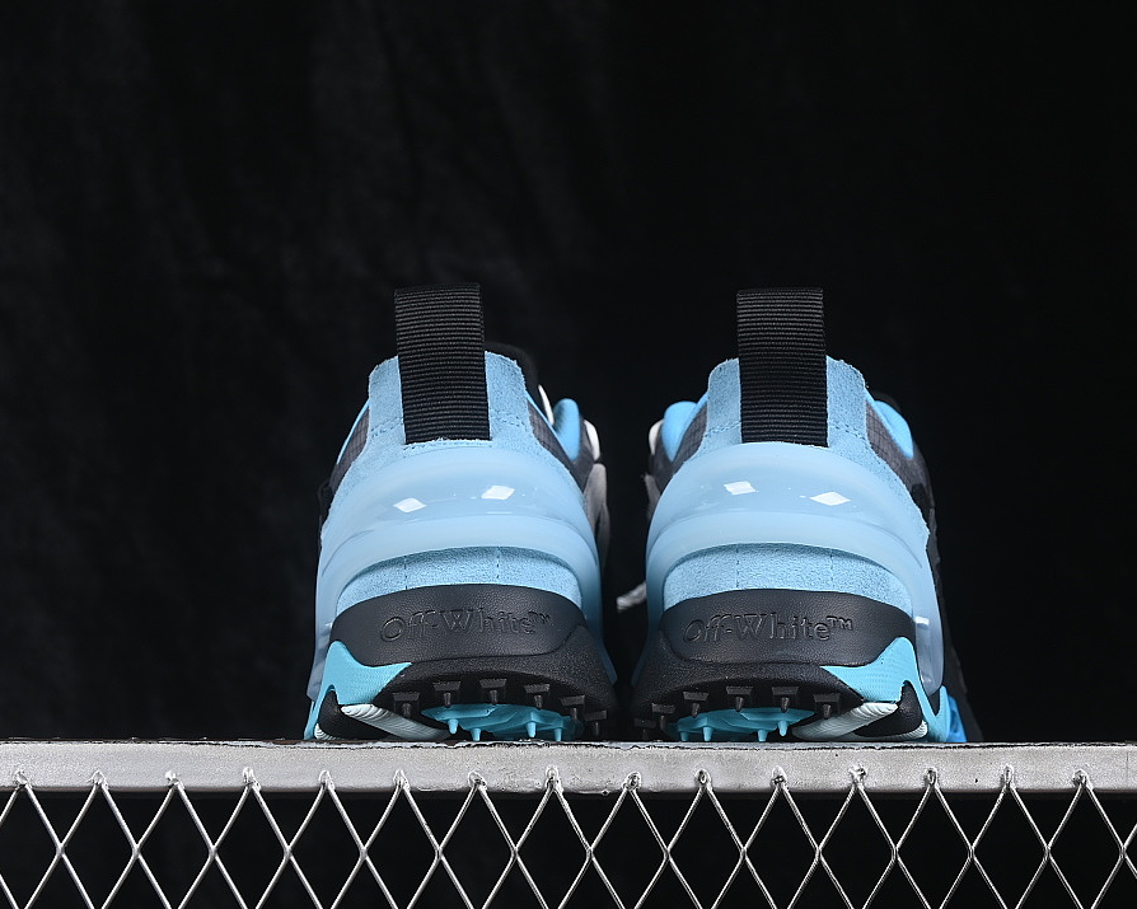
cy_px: 455
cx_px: 633
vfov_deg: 18.1
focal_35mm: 85
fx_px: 2860
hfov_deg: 22.5
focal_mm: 50
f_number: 6.3
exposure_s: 1/60
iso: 160
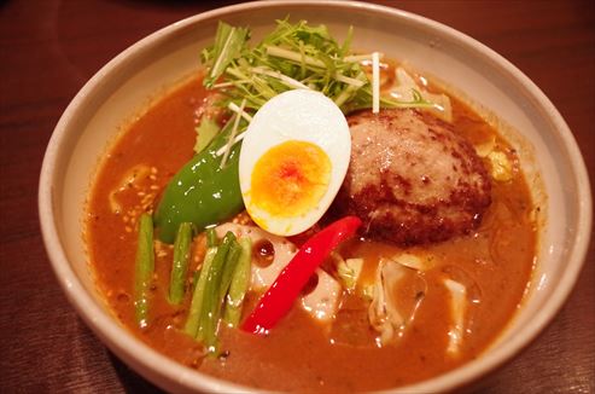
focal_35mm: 37
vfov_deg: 36.1
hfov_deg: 52.5
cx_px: 298
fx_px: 603
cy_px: 197
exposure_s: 1/50
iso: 3200
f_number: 4
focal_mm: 24.38
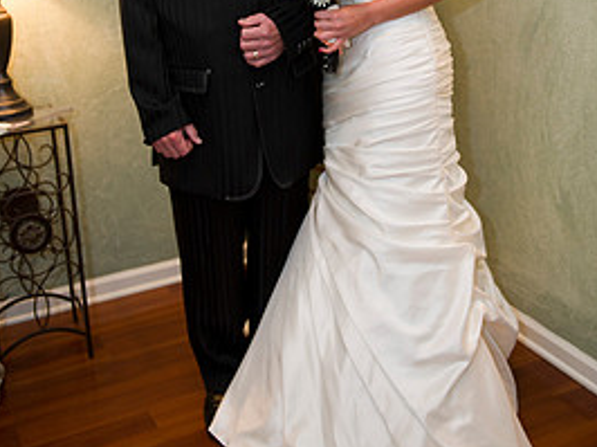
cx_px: 313
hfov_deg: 36.8
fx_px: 896
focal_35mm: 52
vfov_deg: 27.2
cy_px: 58
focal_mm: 32
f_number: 2.8
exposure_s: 1/125
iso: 800
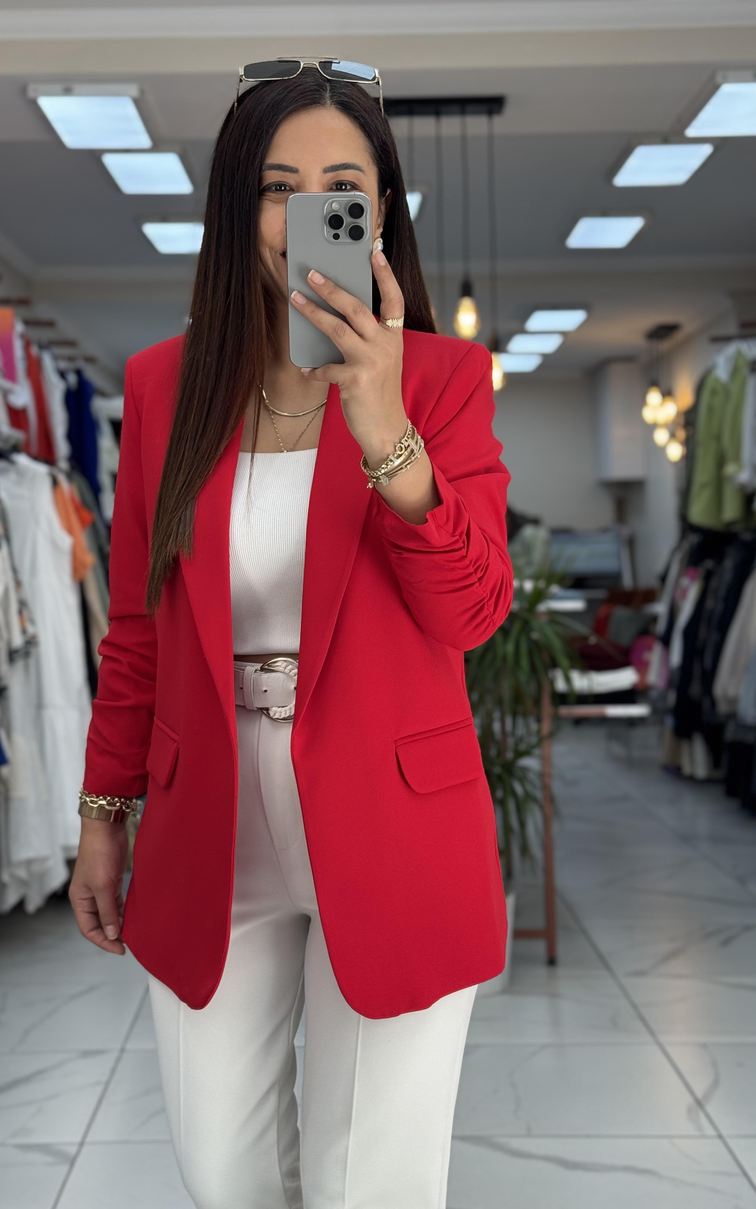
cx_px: 347
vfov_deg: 39.6
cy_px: 606
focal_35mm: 51
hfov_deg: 25.3
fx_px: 1681
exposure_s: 1/100
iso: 64
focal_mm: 6.76
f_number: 1.78
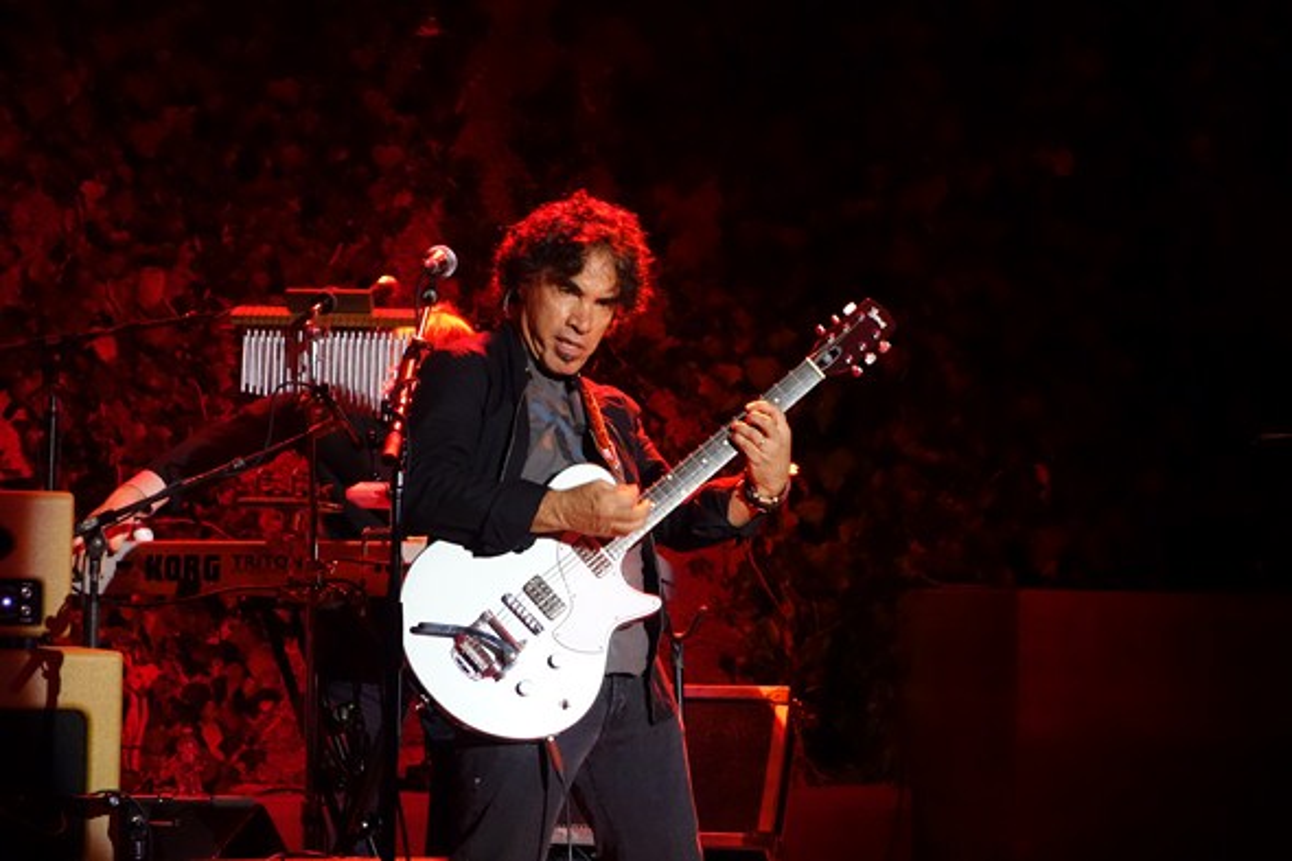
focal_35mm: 100
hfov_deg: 20.4
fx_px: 3588
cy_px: 430
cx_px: 646
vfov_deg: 13.7
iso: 2500
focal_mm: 37.1
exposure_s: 1/100
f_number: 4.9
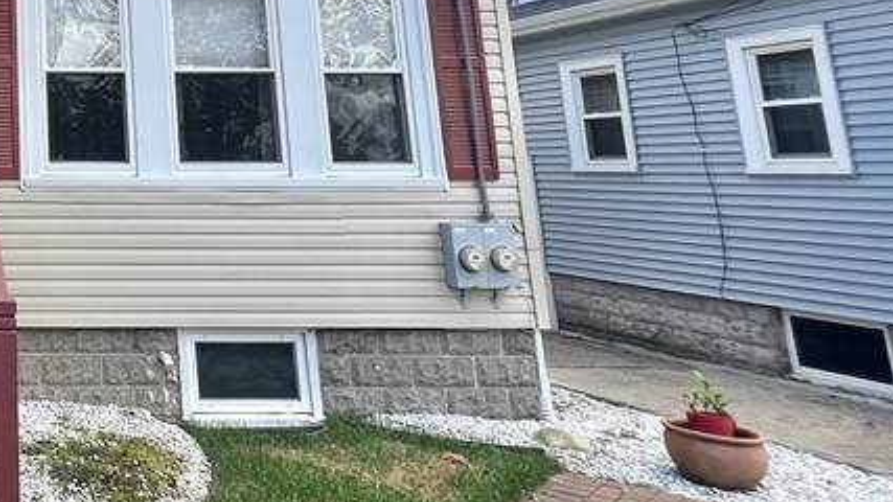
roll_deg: -1.6
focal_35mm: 34
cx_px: -98
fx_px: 805
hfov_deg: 44.0
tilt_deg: +11.6
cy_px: 0
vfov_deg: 31.9
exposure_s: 1/292
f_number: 1.8
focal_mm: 1.57
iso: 32
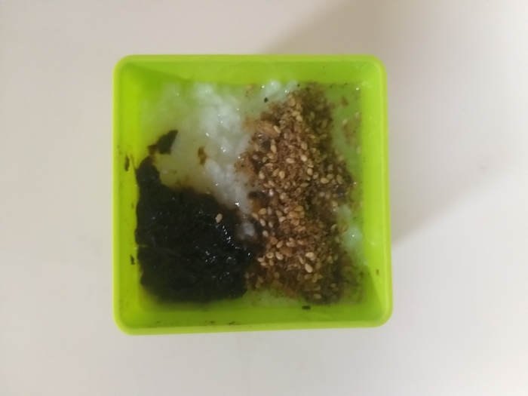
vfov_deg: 53.1
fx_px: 397
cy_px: 198
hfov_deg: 67.3
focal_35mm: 26
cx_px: 264
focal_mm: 3.93
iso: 320
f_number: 1.7
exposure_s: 1/24
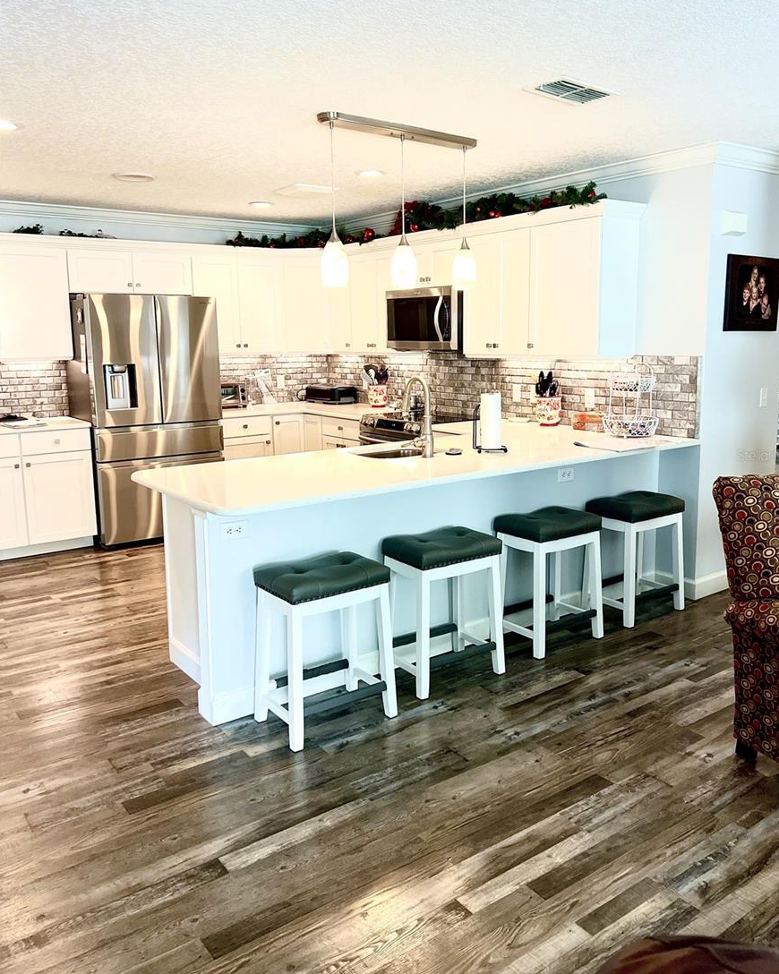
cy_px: 455
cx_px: 398
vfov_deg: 62.2
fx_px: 807
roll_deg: +0.6
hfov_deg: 51.5
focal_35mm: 28
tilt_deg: -7.7
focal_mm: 5.7
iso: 125
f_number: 1.5
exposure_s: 1/120
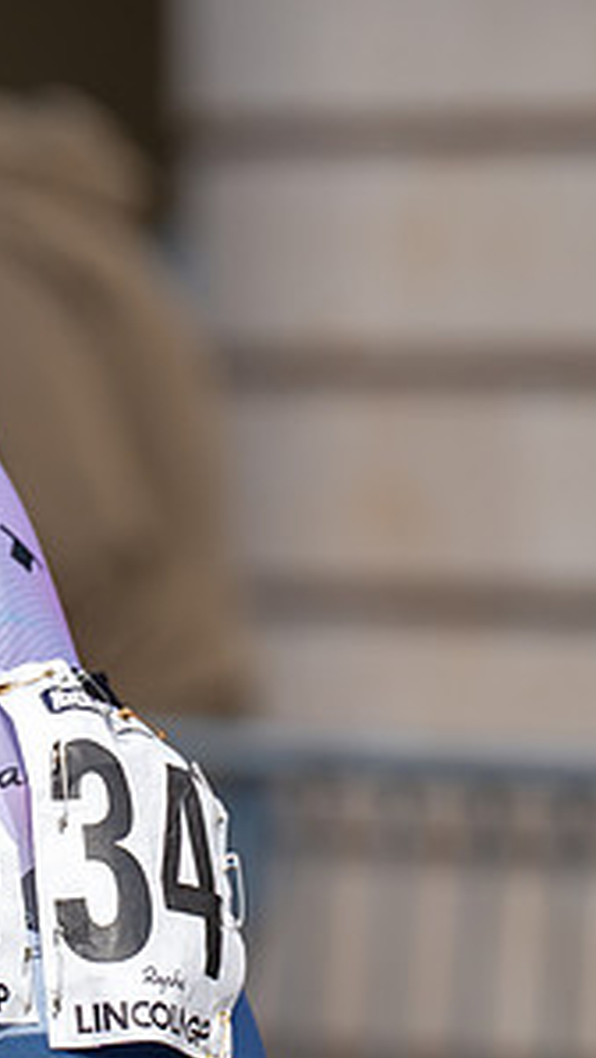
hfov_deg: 2.0
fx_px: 17418
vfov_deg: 3.5
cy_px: 972
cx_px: -635
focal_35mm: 621
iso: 320
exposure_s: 1/1000
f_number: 4
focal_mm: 200
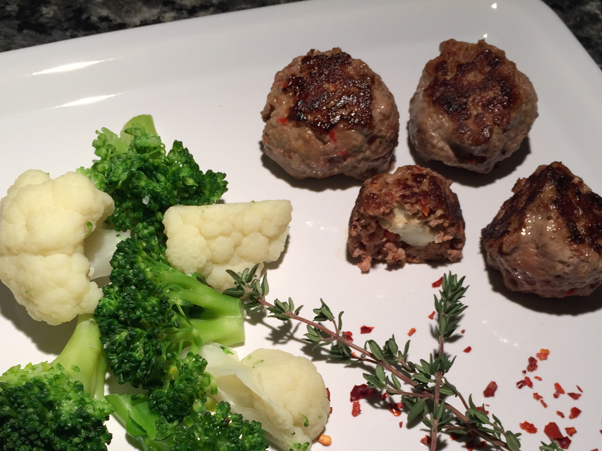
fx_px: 870
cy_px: 387
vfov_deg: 28.2
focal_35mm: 50
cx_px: 314
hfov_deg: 38.2
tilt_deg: -59.7
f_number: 2.2
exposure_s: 1/50
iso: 32
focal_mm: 4.15
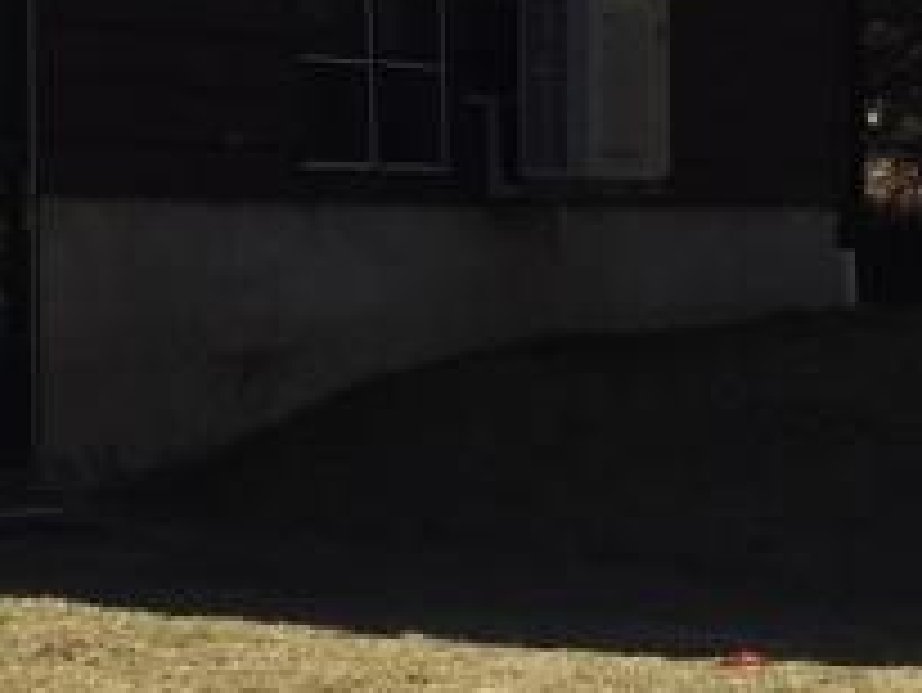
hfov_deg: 11.6
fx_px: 3864
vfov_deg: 10.0
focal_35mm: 145
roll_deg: -1.0
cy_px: -274
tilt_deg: +5.0
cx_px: -1160
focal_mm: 4.15
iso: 32
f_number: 2.2
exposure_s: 1/1582
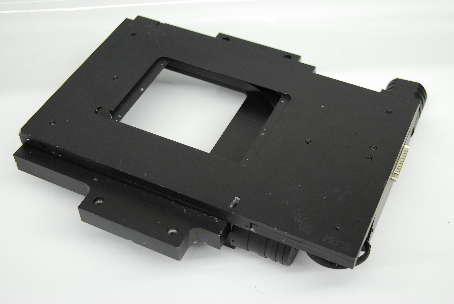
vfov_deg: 25.8
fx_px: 663
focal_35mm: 52
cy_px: 152
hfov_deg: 37.8
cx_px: 227
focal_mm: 35
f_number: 3.2
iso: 800
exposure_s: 1/125
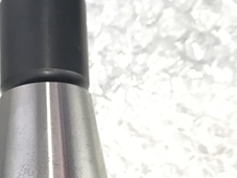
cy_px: 210
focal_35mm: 79
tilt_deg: -78.0
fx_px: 541
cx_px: 18
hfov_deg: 24.0
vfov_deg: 17.8
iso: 40
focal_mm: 3.99
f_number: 1.8
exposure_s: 1/17
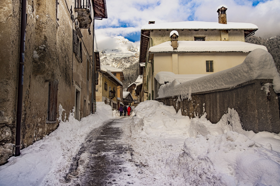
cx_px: 140
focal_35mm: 32
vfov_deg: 41.1
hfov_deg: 58.7
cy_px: 93
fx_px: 249
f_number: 8
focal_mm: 32
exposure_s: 1/320
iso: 100
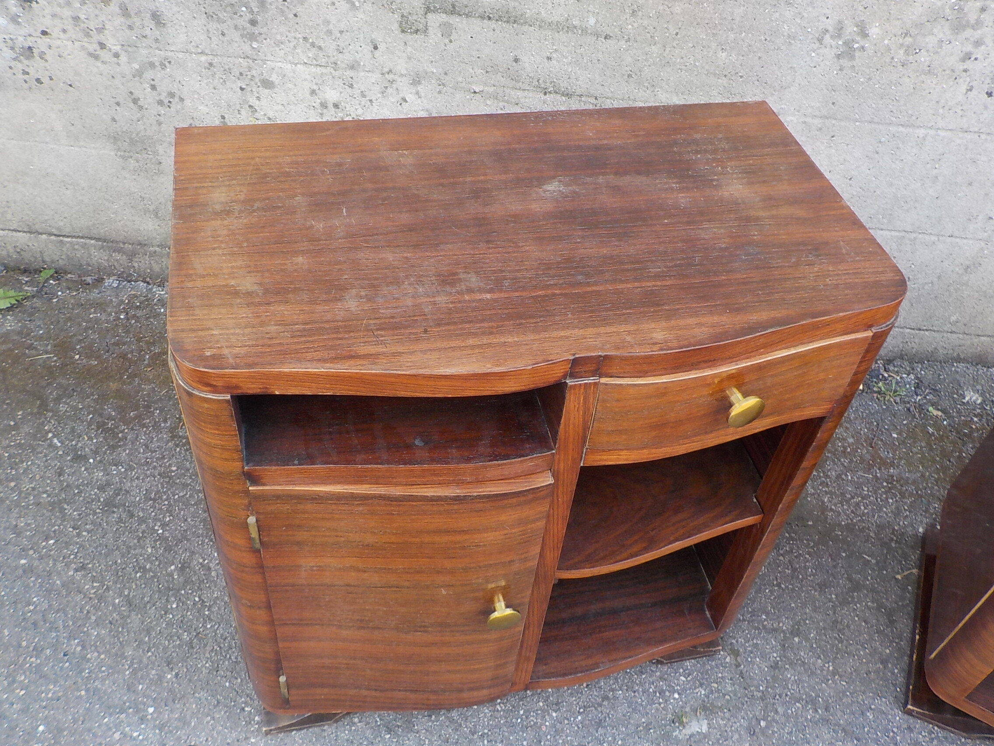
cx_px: 497
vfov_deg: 46.8
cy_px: 373
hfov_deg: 60.0
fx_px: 861
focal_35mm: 30
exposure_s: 1/125
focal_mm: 4.1
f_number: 3.3
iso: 125
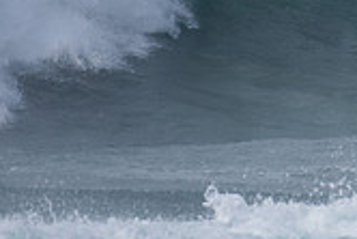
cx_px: 583
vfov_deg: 0.7
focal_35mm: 1877
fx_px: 18629
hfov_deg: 1.1
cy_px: -115
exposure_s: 1/1000
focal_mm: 500
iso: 100
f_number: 5.6
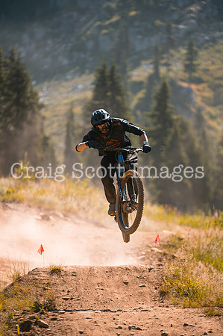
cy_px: 168
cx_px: 112
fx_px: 1723
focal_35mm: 185
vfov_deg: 11.1
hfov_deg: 7.4
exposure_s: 1/1600
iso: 125
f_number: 2.8
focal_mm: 185
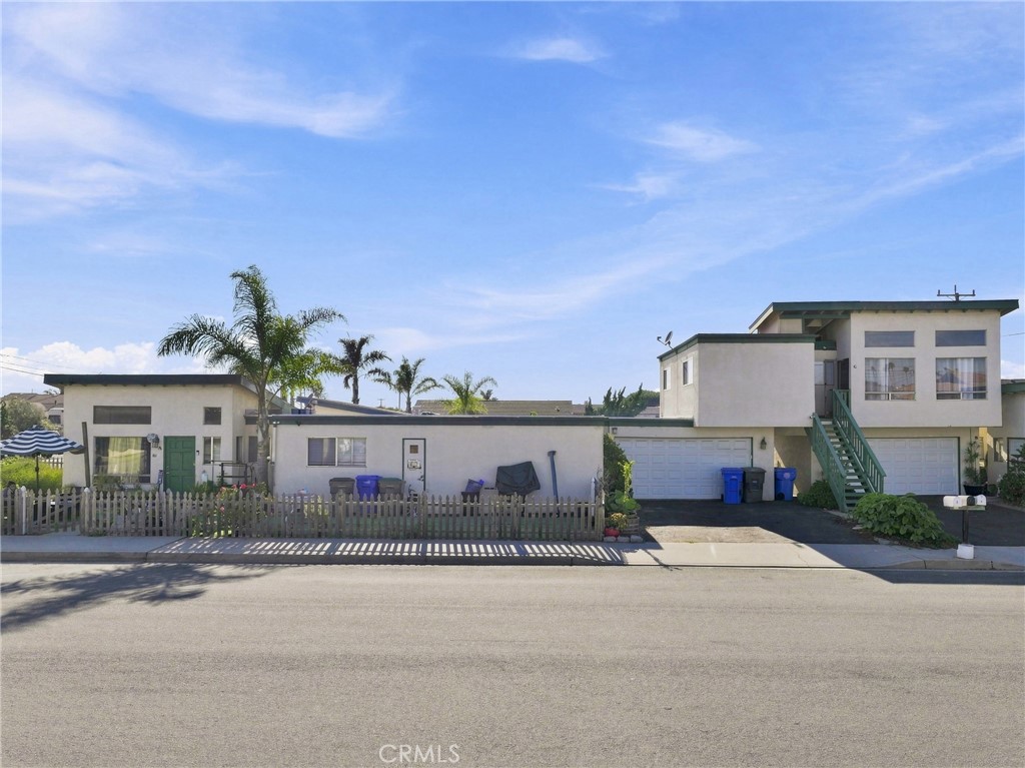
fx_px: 710
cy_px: 384
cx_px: 512
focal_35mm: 24
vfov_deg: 56.8
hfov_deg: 71.6
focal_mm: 12.3
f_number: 8
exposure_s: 1/320
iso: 100
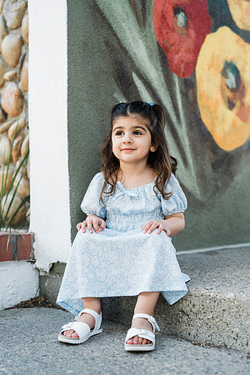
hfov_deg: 27.0
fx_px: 521
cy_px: 188
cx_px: 125
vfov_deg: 39.6
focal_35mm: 50
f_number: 2.2
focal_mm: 50
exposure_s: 1/250
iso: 50
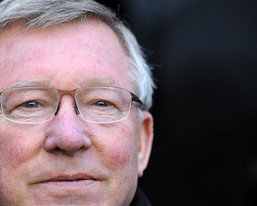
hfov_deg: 2.7
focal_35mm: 716
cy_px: 132
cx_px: 139
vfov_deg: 2.2
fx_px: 5444
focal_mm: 400
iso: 1600
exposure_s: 1/800
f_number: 3.2
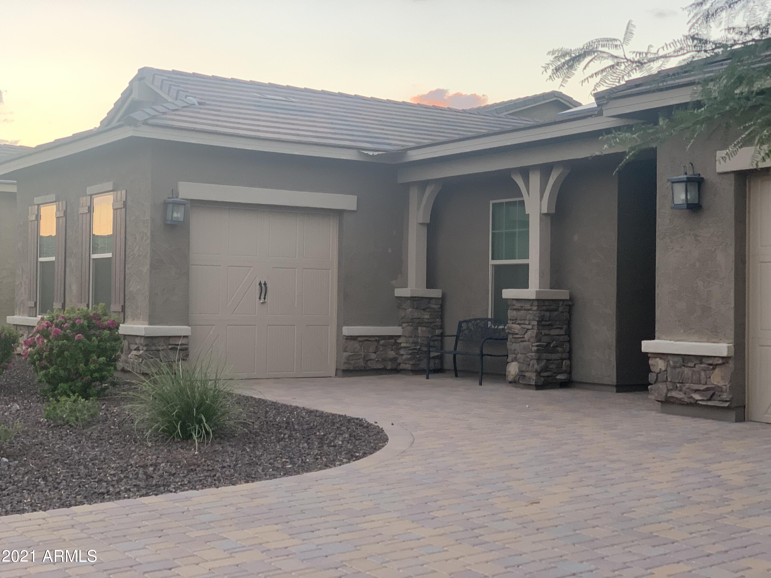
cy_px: 289
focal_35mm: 52
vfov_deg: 28.0
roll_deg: -1.0
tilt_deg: +1.9
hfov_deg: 36.8
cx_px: 386
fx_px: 1158
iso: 80
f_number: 2.4
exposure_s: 1/122
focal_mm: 6
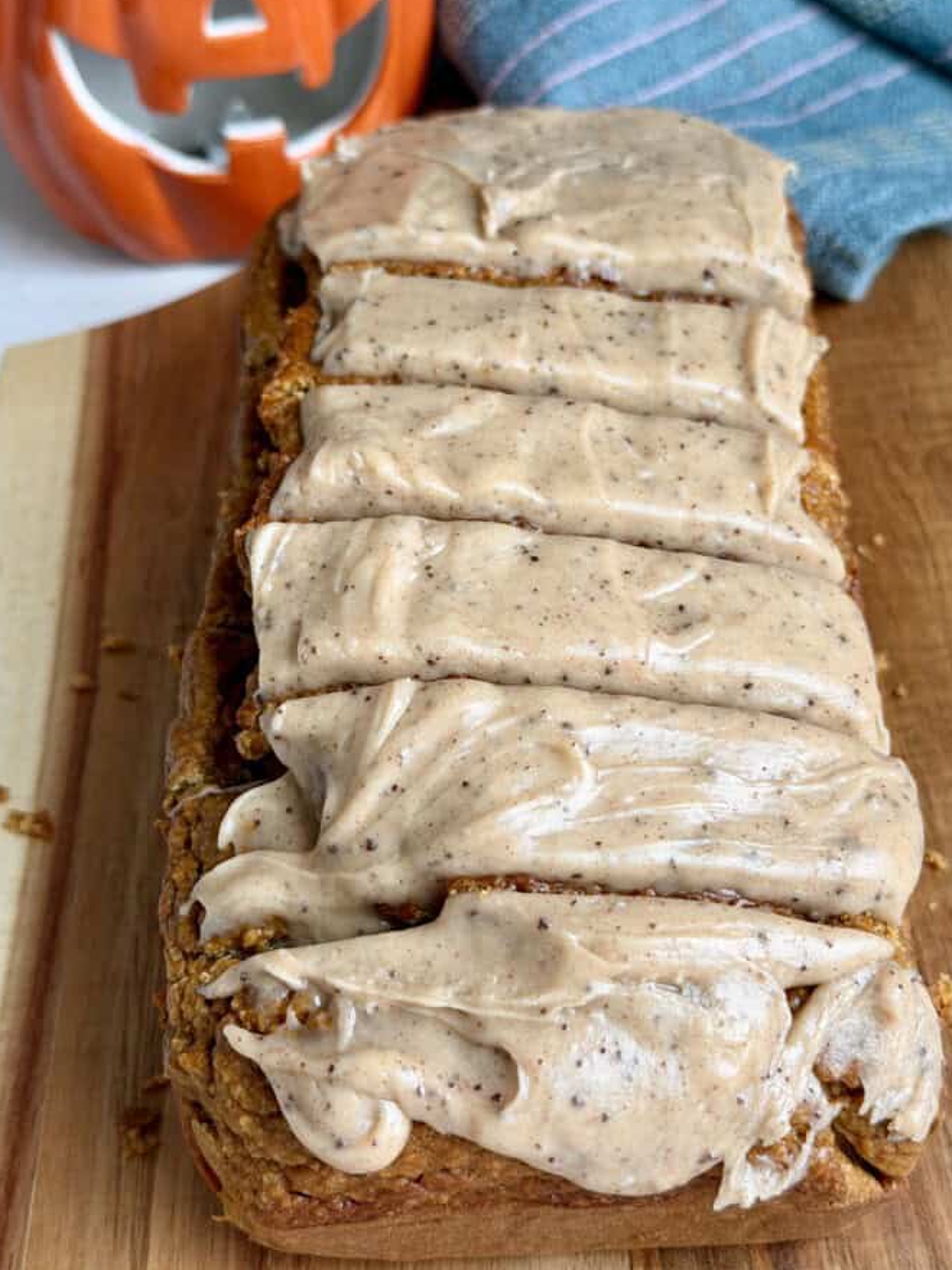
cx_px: 511
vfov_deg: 36.1
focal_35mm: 53
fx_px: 1944
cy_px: 576
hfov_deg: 27.5
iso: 100
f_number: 1.8
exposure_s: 1/70
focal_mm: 6.8
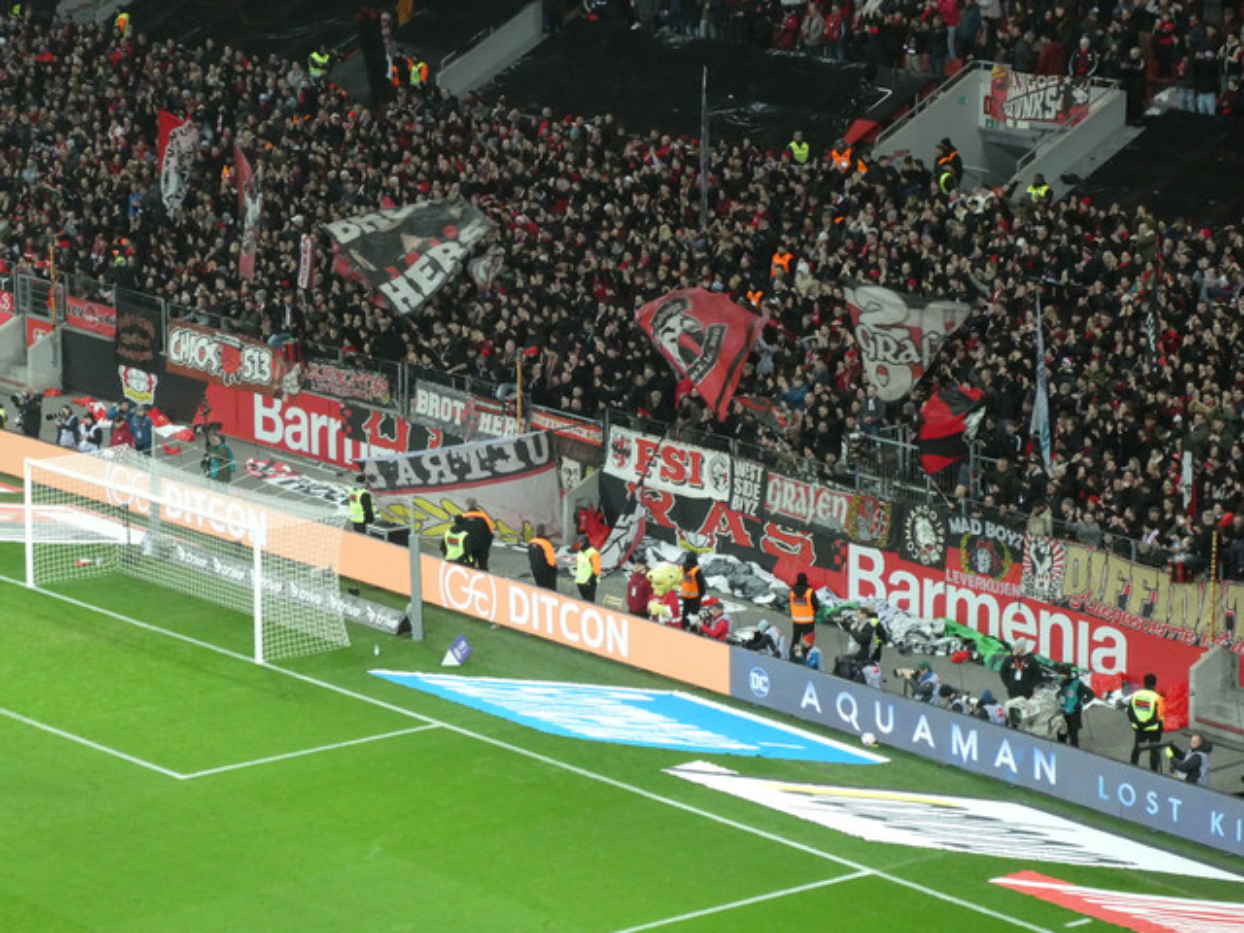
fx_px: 4852
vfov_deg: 11.0
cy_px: 466
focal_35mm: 135
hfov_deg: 14.6
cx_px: 622
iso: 640
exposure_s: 1/80
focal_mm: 24.2
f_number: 5.3
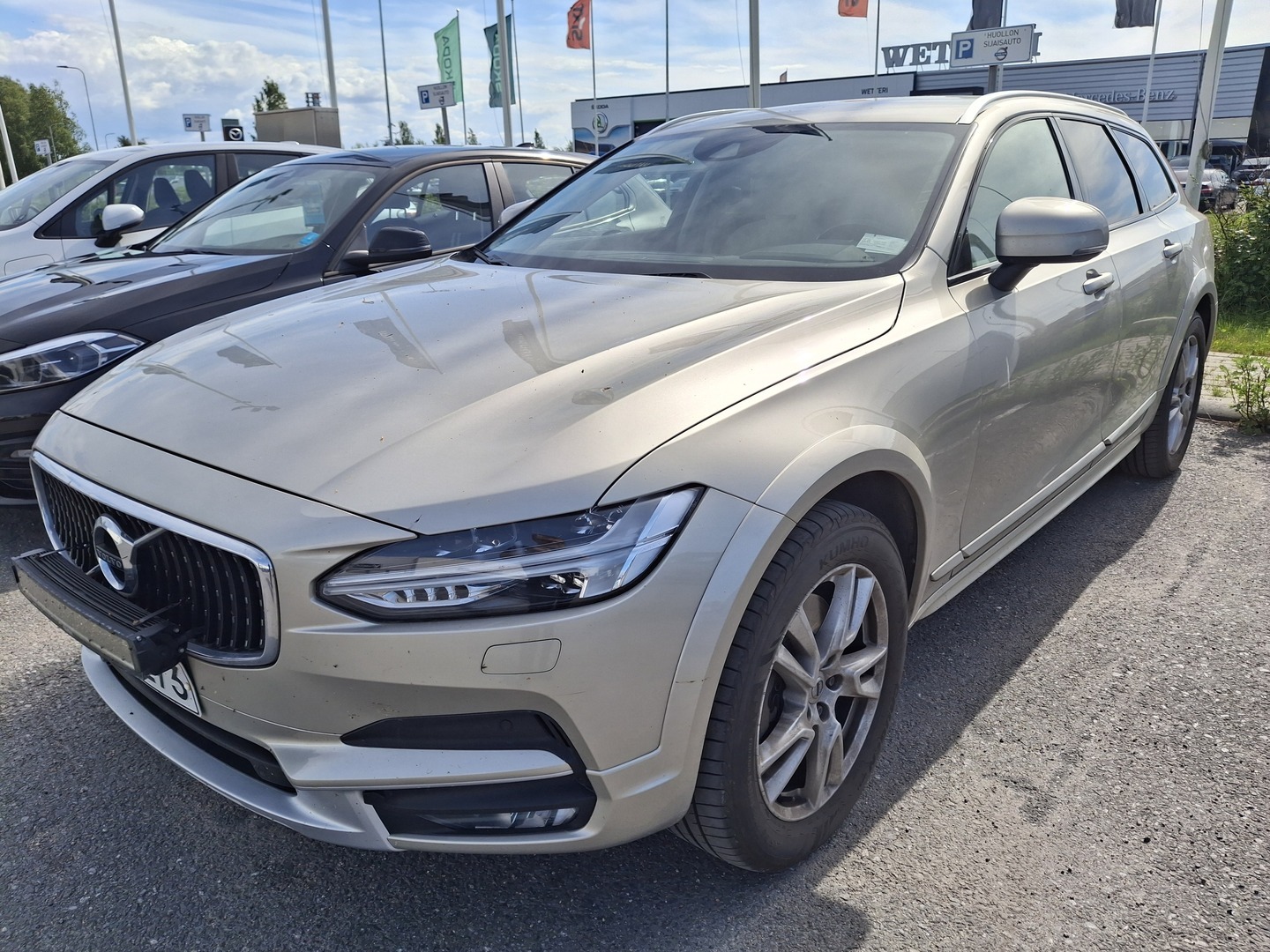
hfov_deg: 69.4
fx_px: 917
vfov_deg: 54.9
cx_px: 635
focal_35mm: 25
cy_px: 476
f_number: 1.8
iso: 32
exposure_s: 1/2755
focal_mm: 4.69
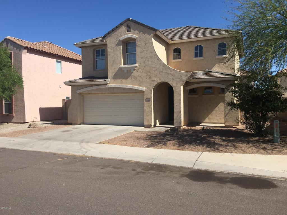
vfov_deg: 48.2
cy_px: 108
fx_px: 240
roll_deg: +0.5
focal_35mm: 29
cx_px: 144
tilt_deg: +0.1
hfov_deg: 61.7
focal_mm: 4.15
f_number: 2.2
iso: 25
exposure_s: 1/2404
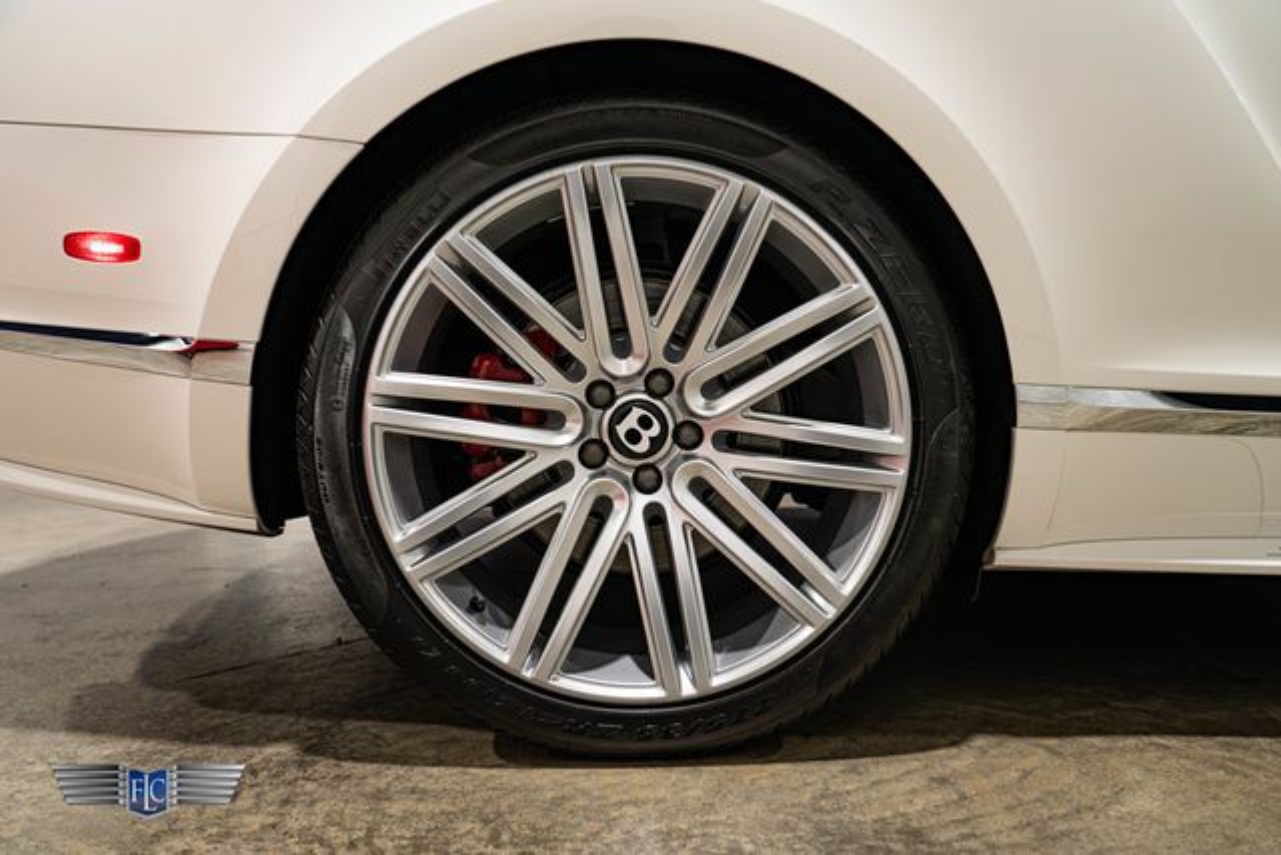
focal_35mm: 34
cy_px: 428
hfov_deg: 55.8
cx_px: 640
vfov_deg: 38.9
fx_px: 1210
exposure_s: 1/60
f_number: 4
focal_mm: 34
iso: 1000
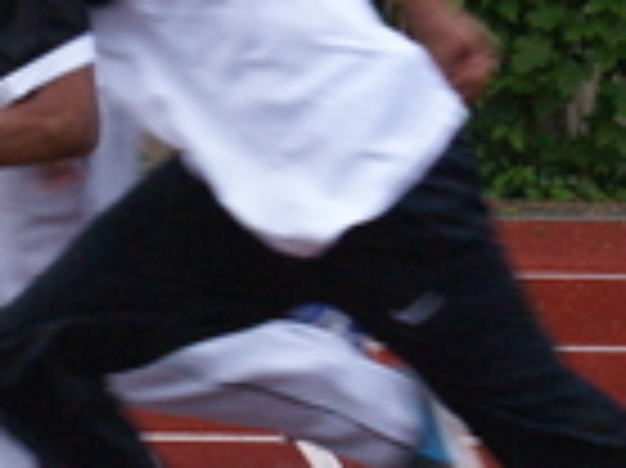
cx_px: 23
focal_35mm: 253
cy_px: 74
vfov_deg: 5.9
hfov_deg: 7.8
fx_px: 4569
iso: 800
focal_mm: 45
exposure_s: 1/125
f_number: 5.6
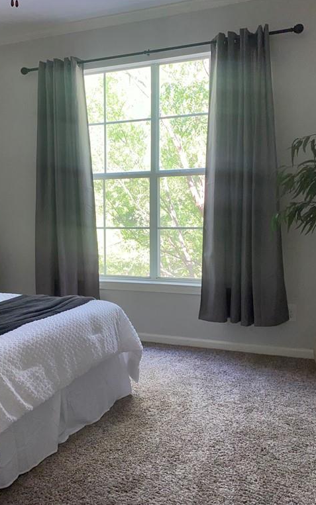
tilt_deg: -6.7
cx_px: 97
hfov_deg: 34.0
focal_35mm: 37
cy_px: 252
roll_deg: +1.3
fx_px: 510
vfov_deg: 52.7
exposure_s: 1/54
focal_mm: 4.25
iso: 32
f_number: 1.8
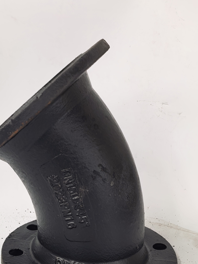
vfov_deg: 27.8
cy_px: 192
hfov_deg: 21.3
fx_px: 526
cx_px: 82
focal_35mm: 69
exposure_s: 1/100
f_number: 2
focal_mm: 8.5
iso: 320
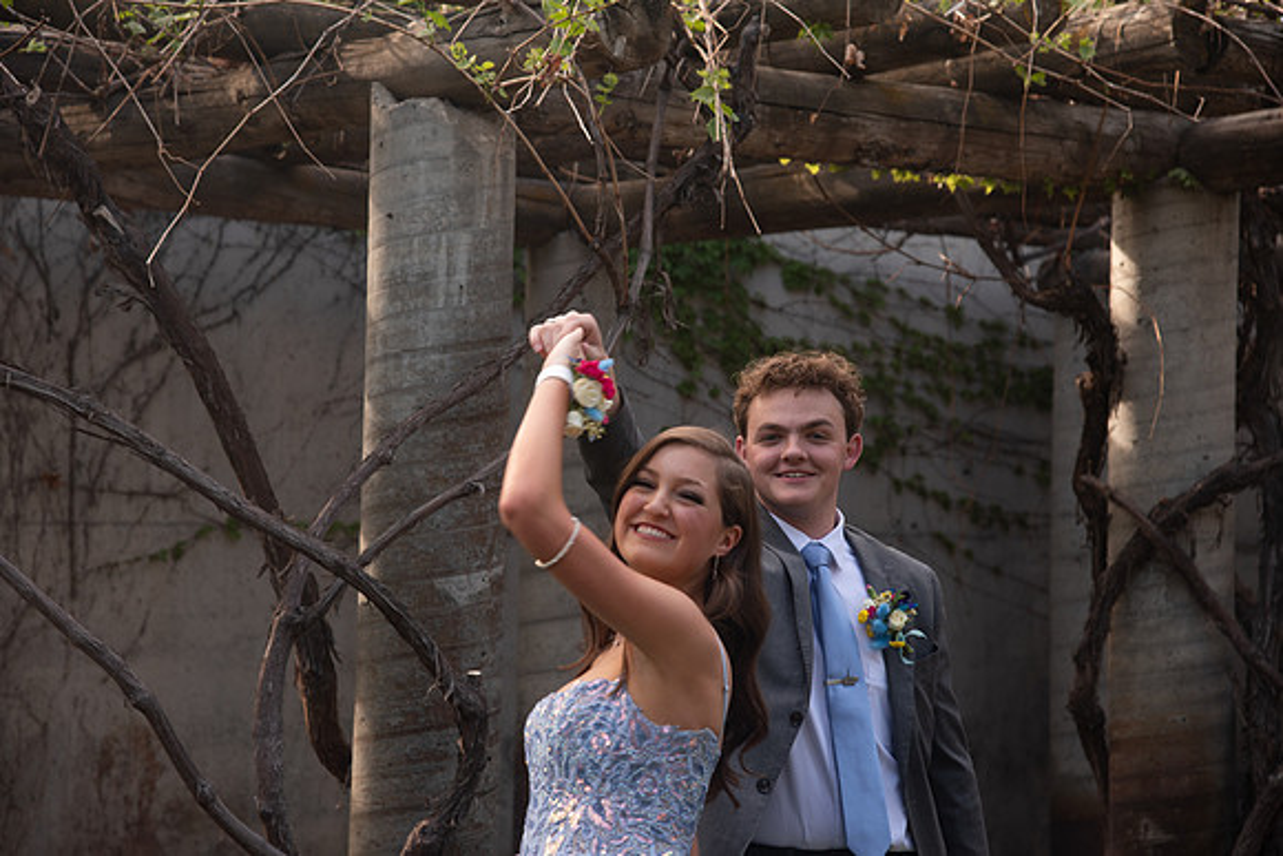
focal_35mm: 92
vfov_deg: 14.9
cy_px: 428
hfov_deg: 22.1
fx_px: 3279
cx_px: 642
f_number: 5.6
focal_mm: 92
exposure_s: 1/125
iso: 250
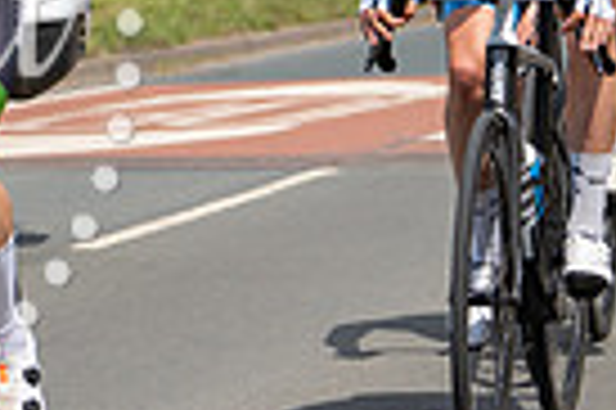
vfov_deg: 3.8
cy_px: -200
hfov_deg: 5.8
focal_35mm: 356
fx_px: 6084
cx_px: 418
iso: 100
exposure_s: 1/1250
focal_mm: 84
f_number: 3.5
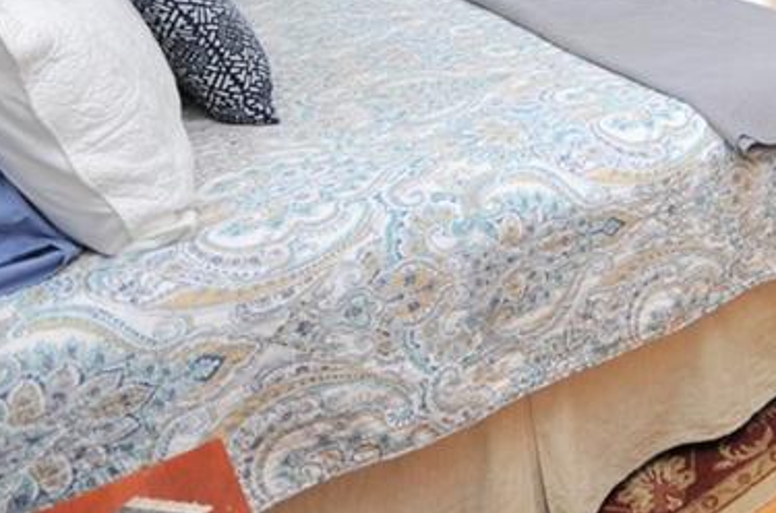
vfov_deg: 28.3
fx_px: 882
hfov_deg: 41.1
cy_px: -104
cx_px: 784
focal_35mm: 41
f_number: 4
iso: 400
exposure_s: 1/60
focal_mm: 10
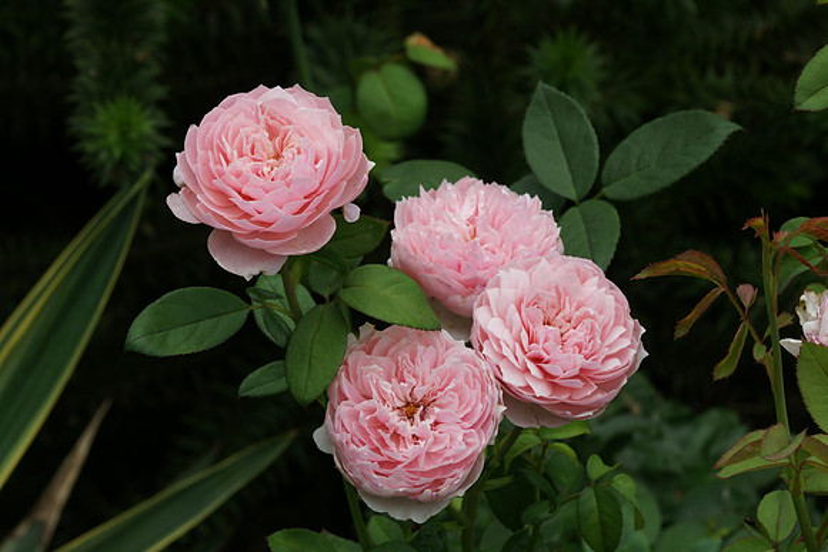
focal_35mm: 135
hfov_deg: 15.2
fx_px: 3106
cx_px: 414
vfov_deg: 10.2
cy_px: 276
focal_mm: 90
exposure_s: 1/100
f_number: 13
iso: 200
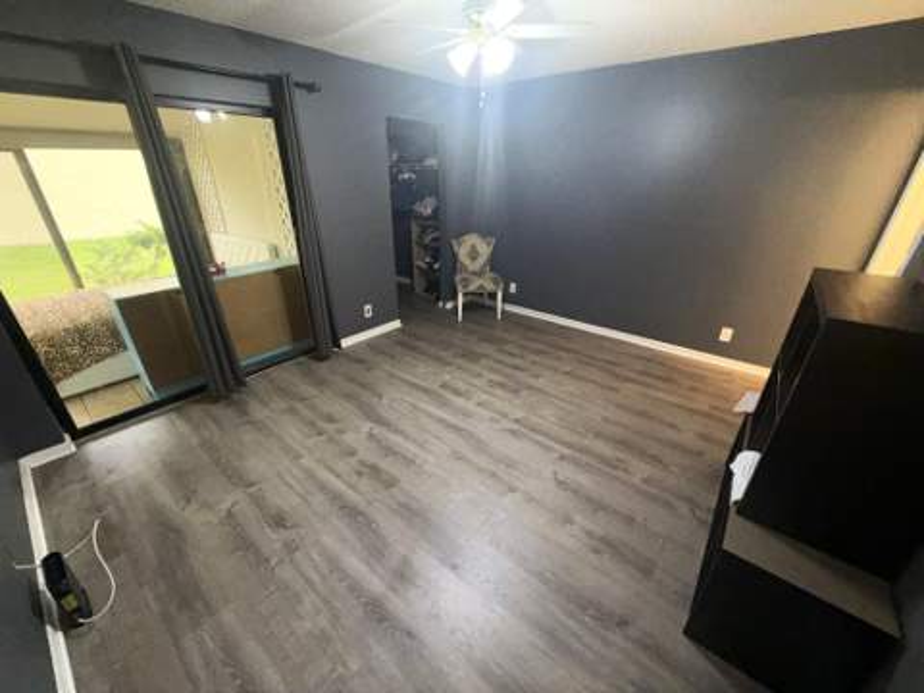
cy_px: 346
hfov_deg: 102.1
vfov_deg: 85.7
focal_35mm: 14
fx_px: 374
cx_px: 462
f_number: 2.2
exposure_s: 1/60
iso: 200
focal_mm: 2.22
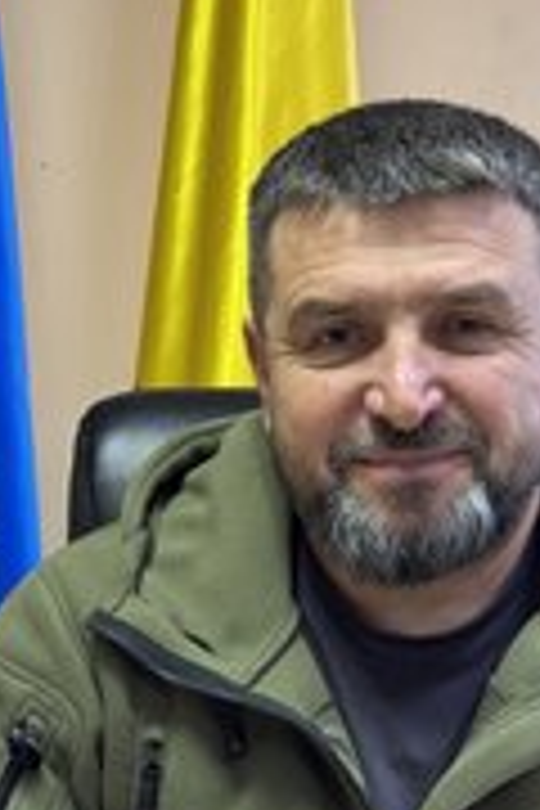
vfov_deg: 18.3
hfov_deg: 12.3
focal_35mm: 111
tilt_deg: -4.7
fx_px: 2497
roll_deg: +0.1
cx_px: 148
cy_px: 616
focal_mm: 6.76
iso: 125
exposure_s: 1/50
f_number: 1.78
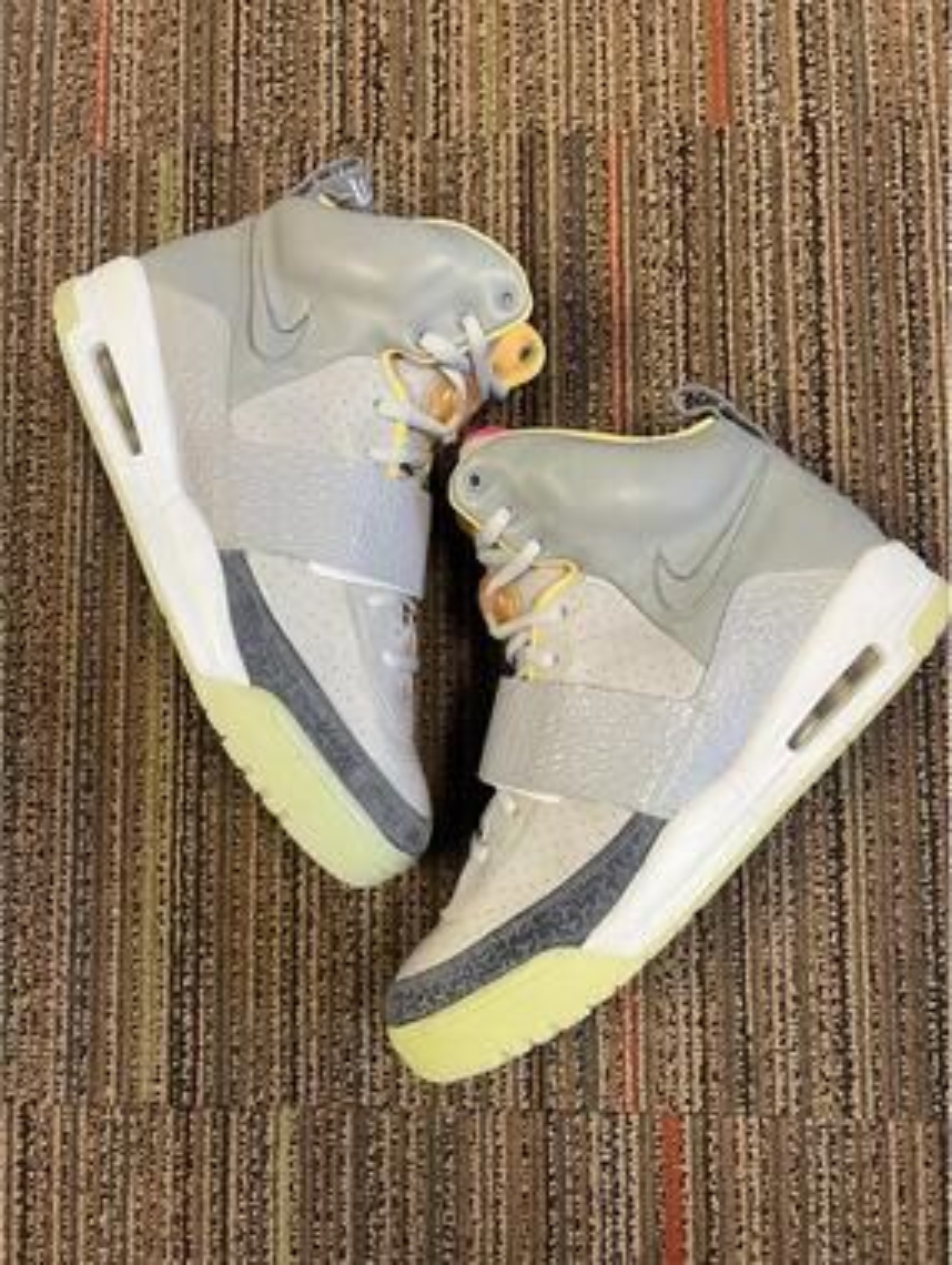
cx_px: 476
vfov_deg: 67.2
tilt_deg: -84.1
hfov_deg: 53.2
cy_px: 632
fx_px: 951
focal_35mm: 26
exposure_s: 1/60
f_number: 1.5
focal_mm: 5.7
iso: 100
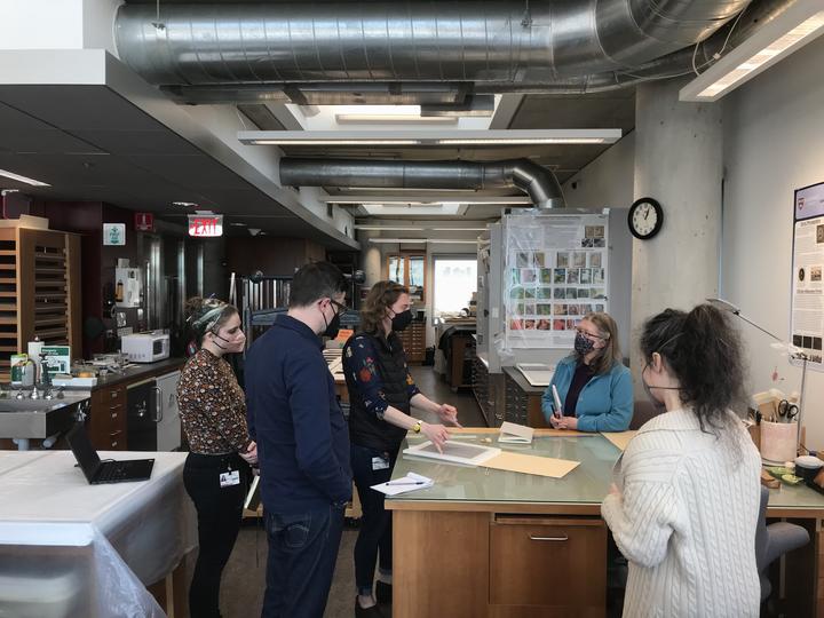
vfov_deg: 49.7
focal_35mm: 28
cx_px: 412
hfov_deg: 63.4
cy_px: 309
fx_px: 667
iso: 40
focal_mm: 3.99
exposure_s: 1/120
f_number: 1.8
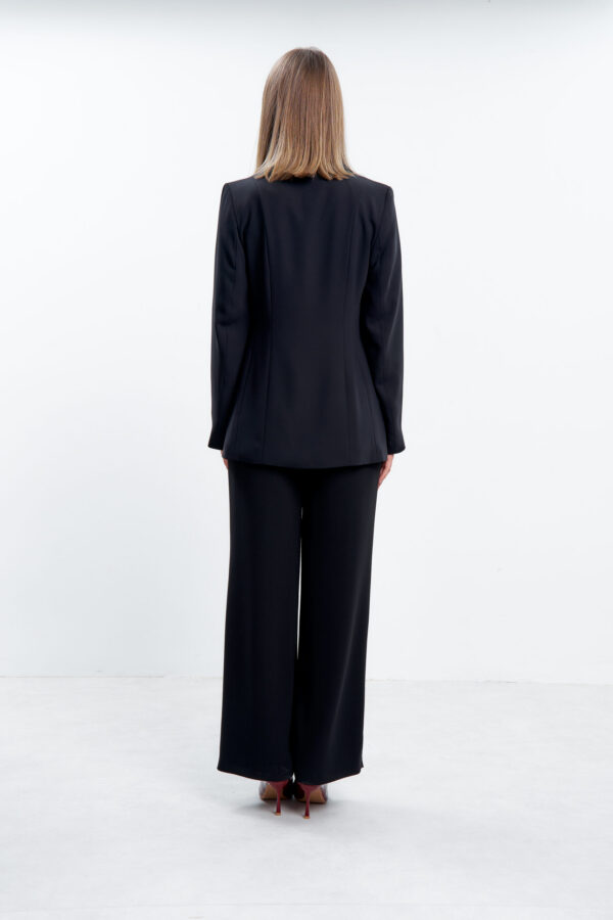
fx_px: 1175
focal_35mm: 46
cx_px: 306
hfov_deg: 29.2
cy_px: 460
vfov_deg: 42.7
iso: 100
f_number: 9
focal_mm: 46
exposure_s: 1/160
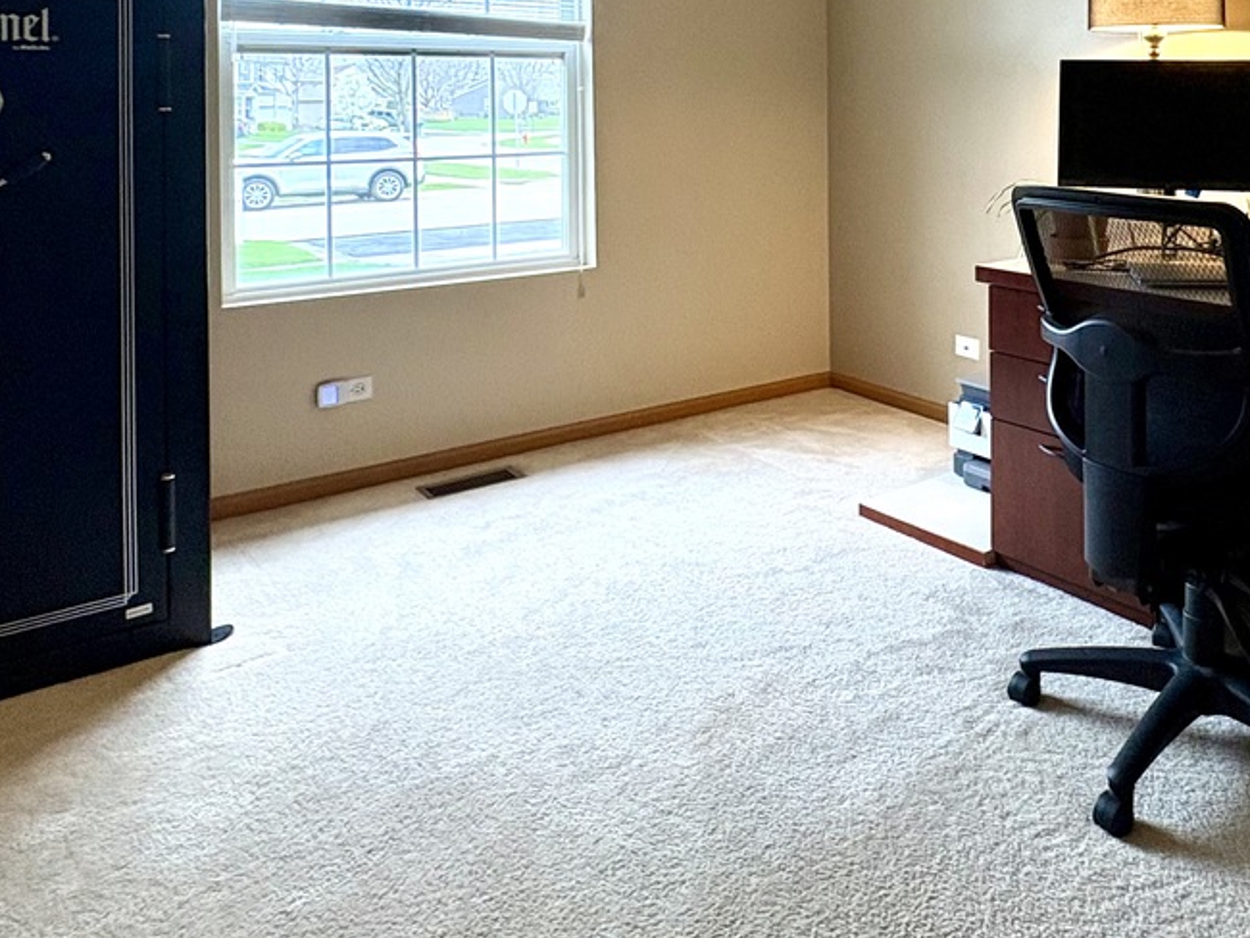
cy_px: 98
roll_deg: +0.8
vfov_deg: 41.9
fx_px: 1120
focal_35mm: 31
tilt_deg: +0.0
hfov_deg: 56.4
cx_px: 885
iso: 200
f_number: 2.2
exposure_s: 1/120
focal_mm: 2.22
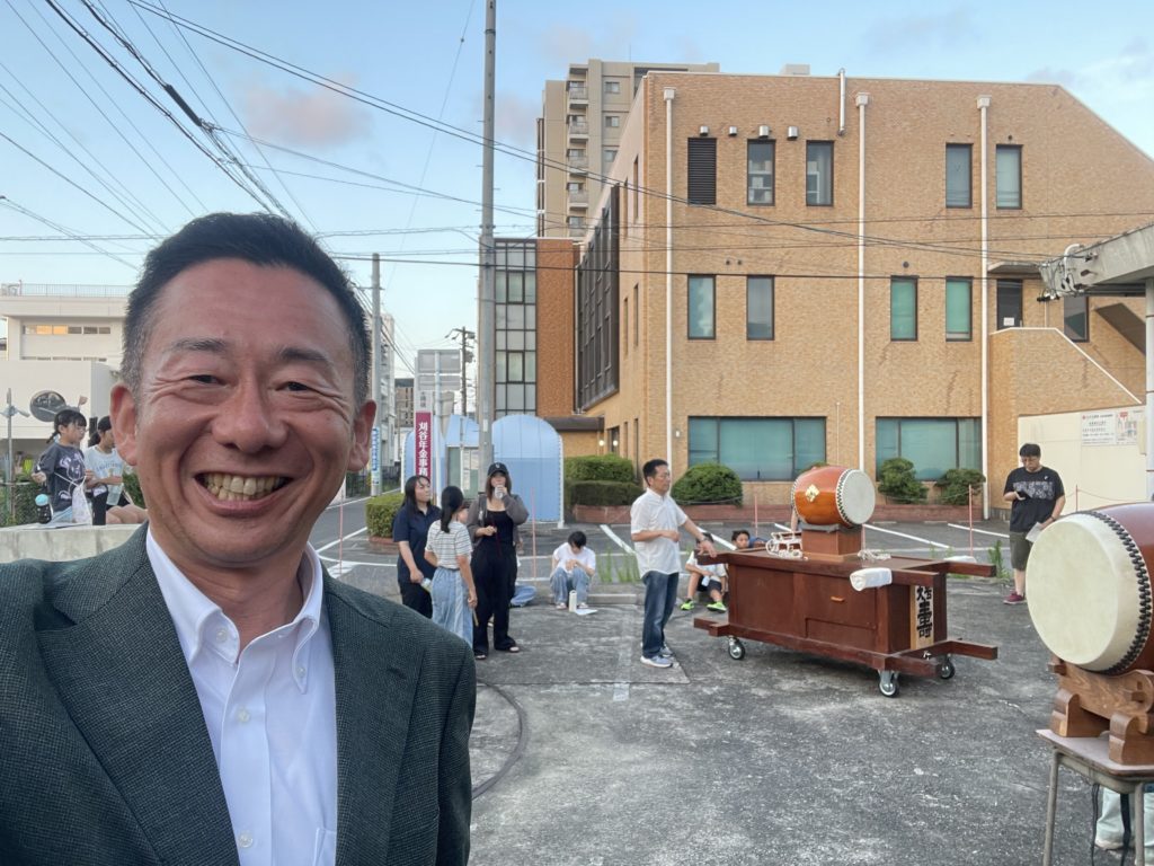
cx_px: 577
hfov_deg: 73.9
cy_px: 433
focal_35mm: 23
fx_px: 767
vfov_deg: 58.9
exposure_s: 1/66
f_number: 2.2
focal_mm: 2.71
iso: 100
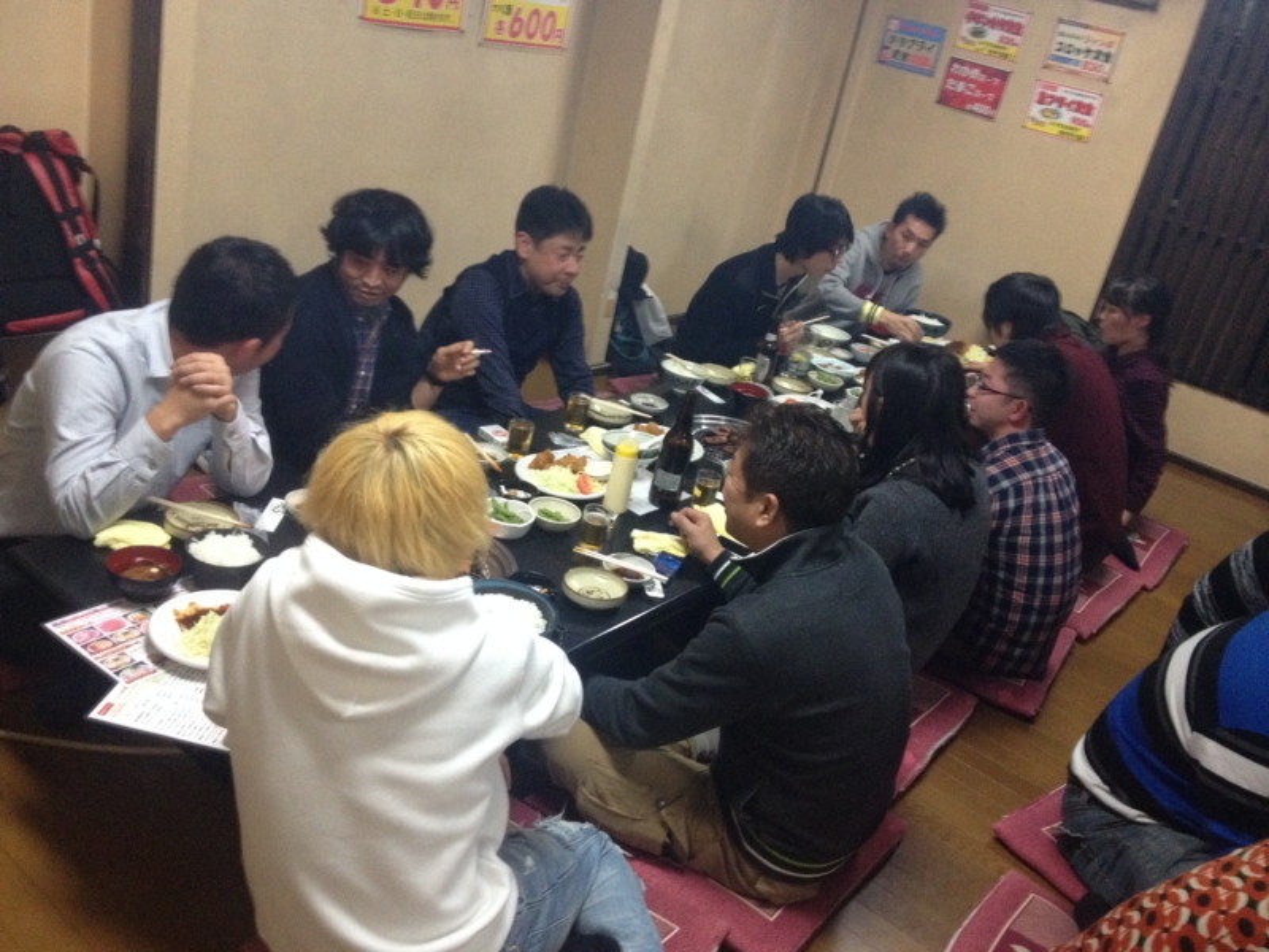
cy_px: 476
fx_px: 1283
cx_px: 634
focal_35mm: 35
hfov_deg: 52.6
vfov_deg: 40.7
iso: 400
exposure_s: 1/20
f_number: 2.4
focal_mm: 4.28
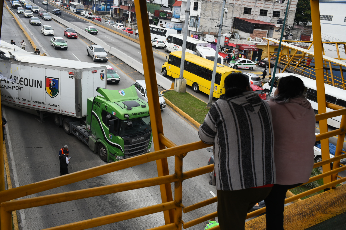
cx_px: 173
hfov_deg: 54.4
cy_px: 115
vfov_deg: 37.9
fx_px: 336
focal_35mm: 35
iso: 500
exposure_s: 1/320
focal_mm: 35
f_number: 7.1
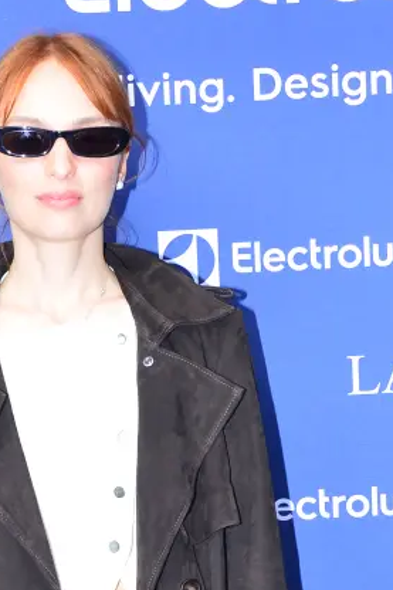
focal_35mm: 156
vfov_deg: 12.9
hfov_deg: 8.8
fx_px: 2556
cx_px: 121
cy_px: 691
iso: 500
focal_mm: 48
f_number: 8
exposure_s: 1/125
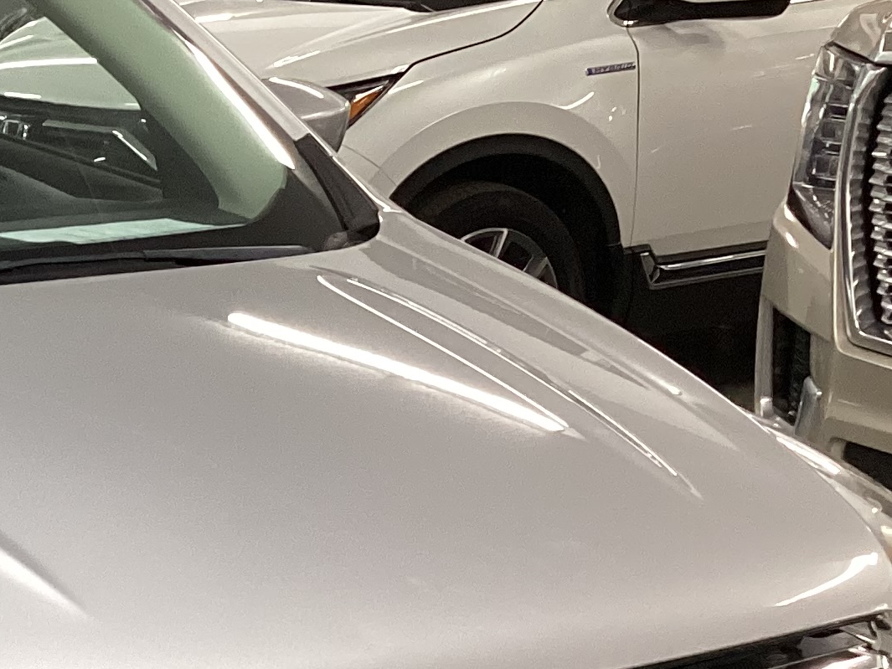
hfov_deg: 19.2
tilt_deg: -19.6
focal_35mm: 95
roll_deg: +0.9
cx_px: -231
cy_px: 677
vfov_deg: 15.3
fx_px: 2448
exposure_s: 1/60
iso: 200
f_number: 2.4
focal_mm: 3.3
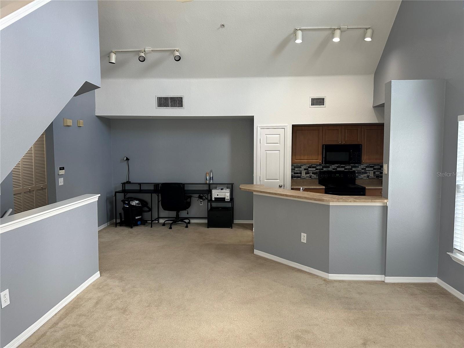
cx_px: 232
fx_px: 322
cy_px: 174
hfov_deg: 71.6
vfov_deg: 56.8
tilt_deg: -4.4
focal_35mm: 24
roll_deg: +0.0
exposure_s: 1/120
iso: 160
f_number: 1.78
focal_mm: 6.86
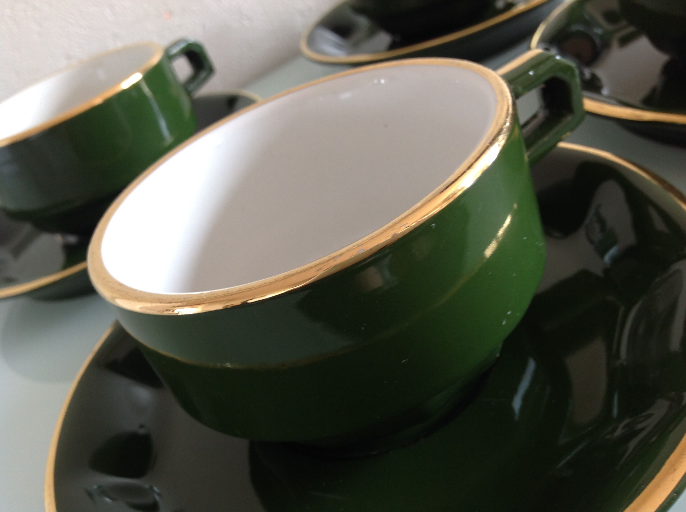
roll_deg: +24.5
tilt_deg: -31.7
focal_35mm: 35
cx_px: 343
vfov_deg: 40.6
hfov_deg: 52.7
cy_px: 256
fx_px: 693
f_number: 2.4
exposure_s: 1/15
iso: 64
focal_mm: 4.28
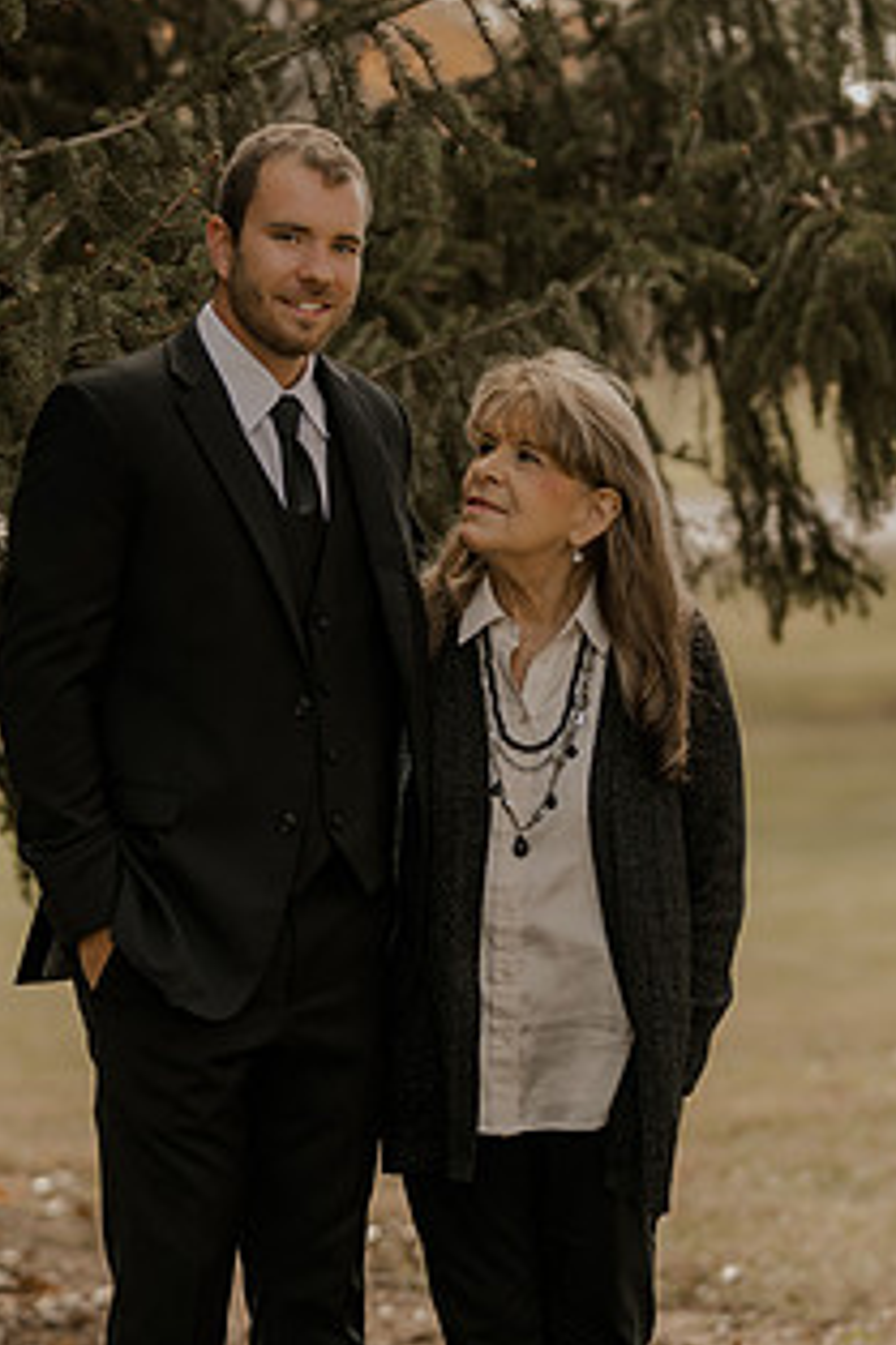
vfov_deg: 11.3
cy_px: 775
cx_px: 322
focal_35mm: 182
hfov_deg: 7.5
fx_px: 6802
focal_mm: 85
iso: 64
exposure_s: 1/250
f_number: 2
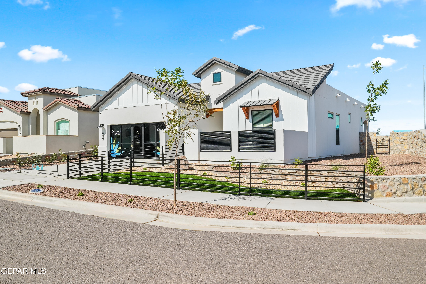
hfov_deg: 63.7
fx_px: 343
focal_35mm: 29
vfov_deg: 45.0
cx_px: 213
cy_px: 142
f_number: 11
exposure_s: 1/500
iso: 800
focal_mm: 29
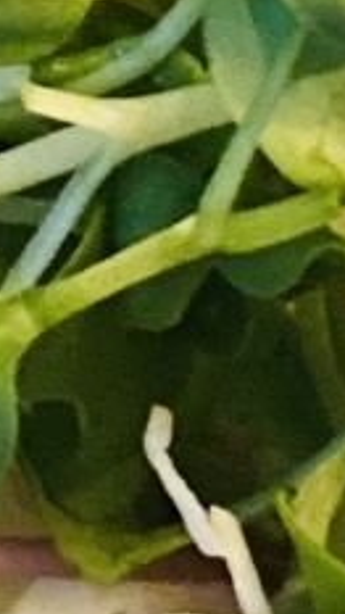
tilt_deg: -34.1
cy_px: -248
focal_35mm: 491
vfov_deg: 4.4
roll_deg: +0.9
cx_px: -1369
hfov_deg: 2.4
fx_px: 7988
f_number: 2
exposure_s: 1/40
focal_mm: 6
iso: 400
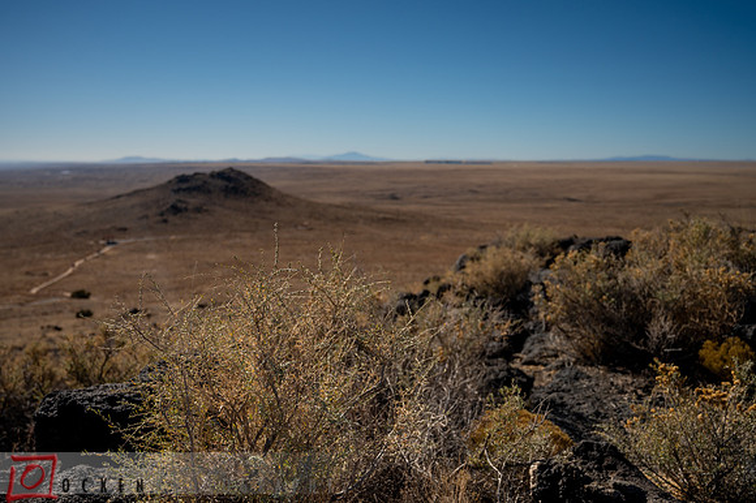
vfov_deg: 39.0
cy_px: 252
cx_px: 378
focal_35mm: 34
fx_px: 711
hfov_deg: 56.0
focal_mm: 33.5
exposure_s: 1/5000
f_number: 4
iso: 200
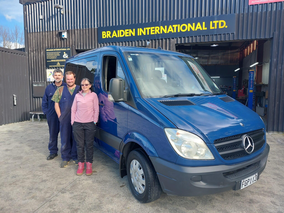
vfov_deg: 56.8
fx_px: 197
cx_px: 142
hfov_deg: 71.6
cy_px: 106
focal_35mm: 24
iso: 25
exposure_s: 1/204
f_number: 1.8
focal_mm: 5.23
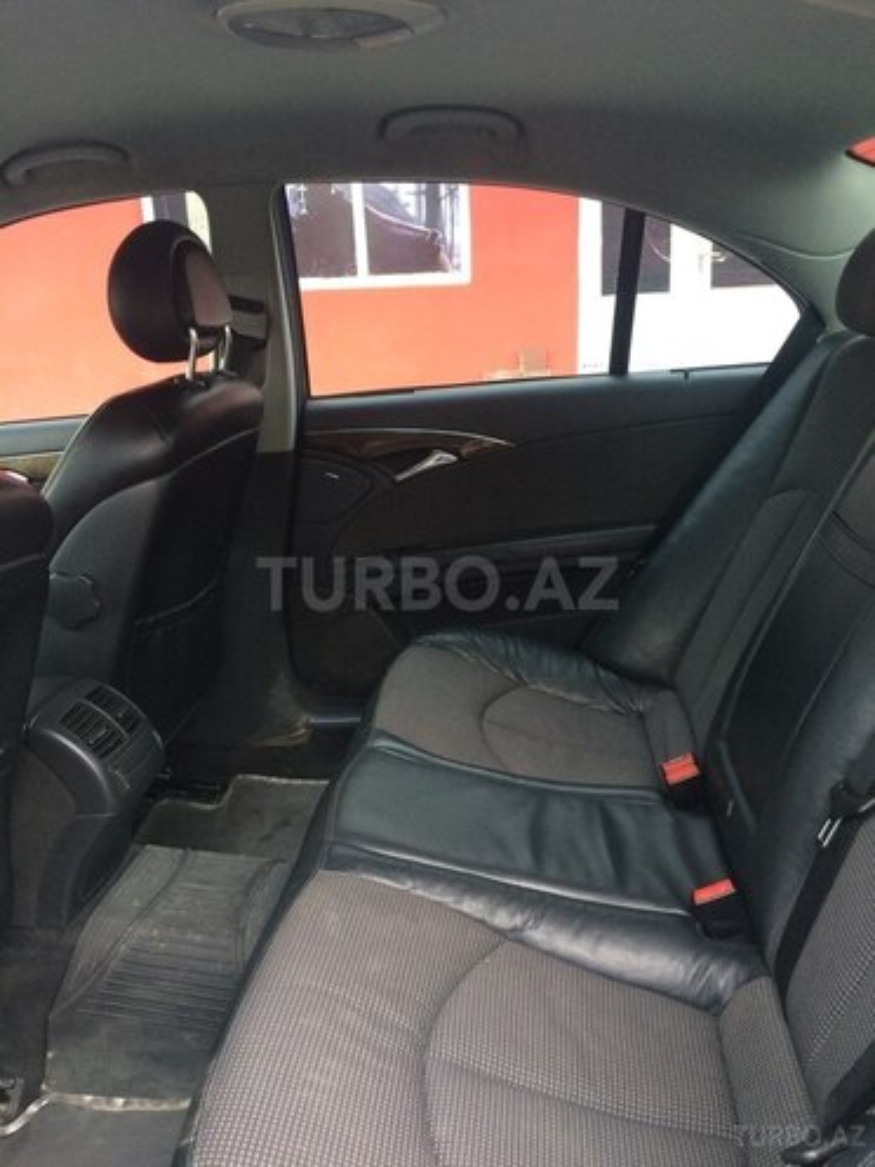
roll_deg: +2.5
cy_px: 584
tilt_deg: -18.3
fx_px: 977
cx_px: 438
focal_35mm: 29
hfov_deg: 48.2
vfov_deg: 61.7
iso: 80
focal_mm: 4.15
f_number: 2.2
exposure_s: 1/33
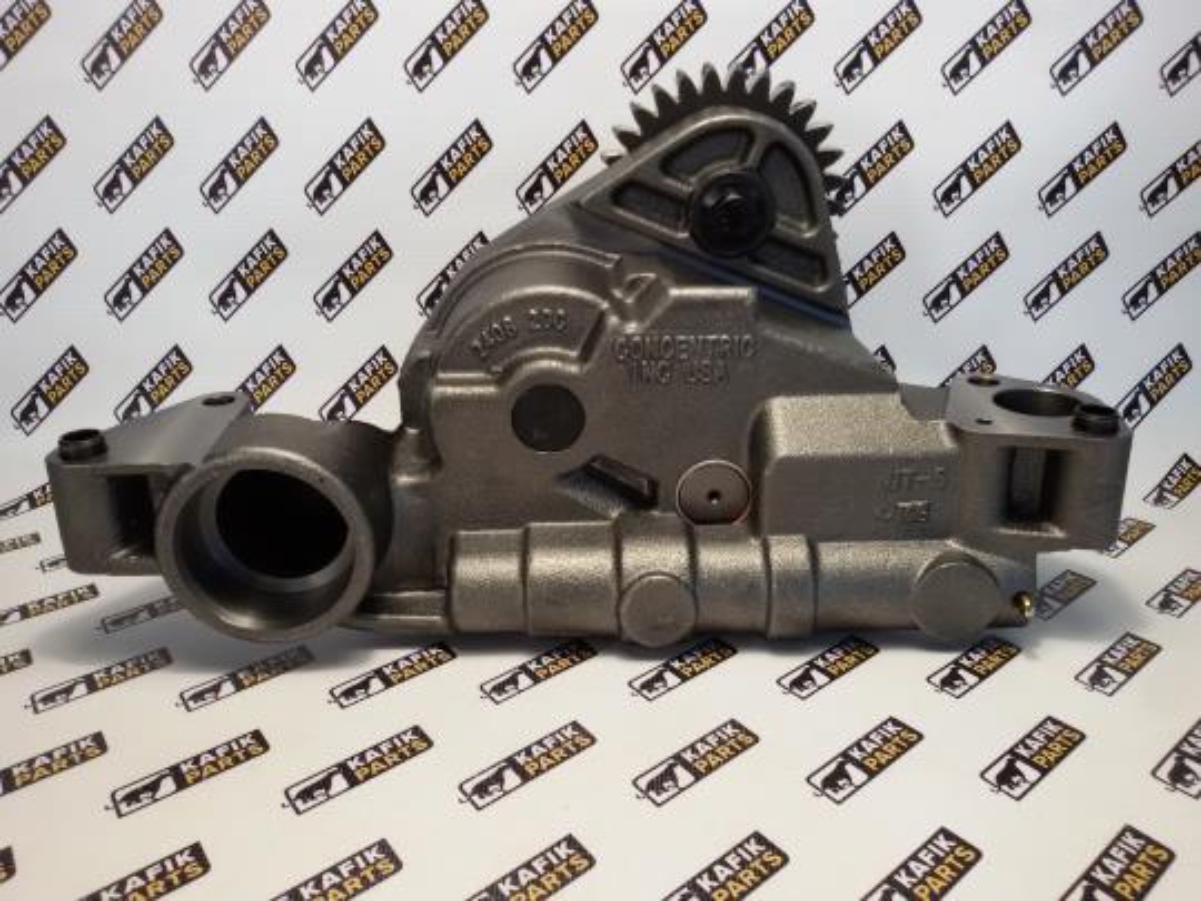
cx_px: 600
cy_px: 450
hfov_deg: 58.4
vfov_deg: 45.4
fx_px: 1076
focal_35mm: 31
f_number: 2.4
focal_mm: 2.93
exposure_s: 1/33
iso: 64
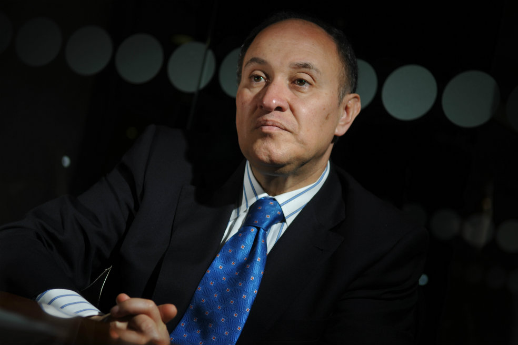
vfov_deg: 16.5
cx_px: 259
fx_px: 1186
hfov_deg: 24.6
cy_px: 172
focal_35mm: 82
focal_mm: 55
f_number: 2.8
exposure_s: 1/320
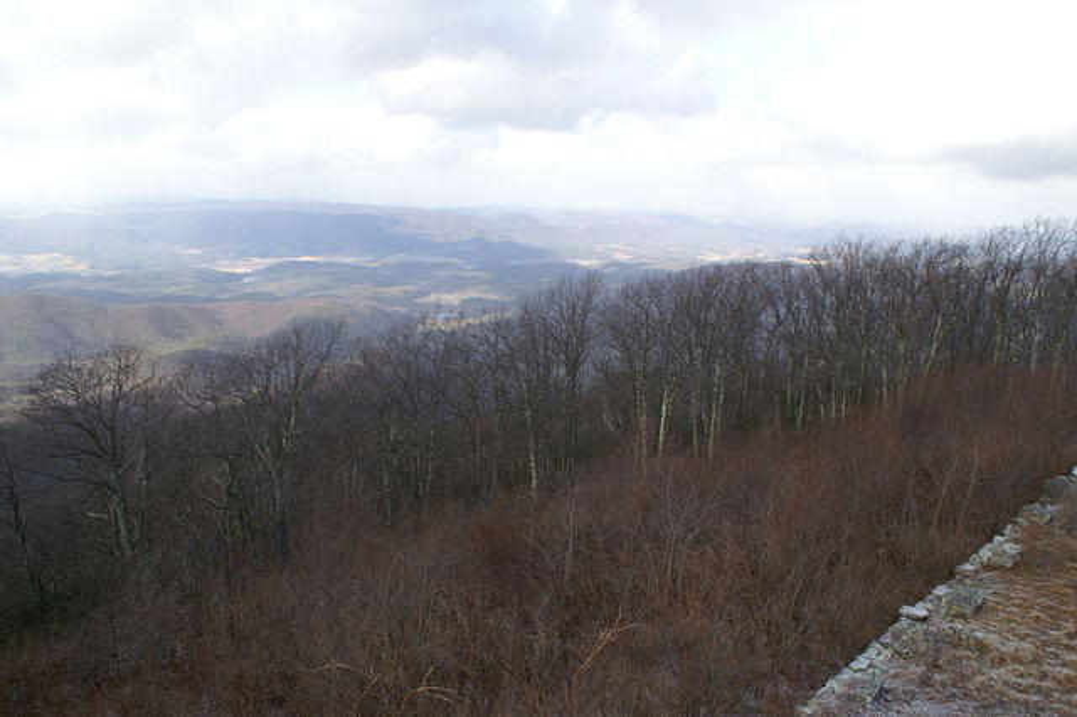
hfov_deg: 67.4
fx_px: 807
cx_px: 538
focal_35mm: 27
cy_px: 358
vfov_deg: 47.9
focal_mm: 18
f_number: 9
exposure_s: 1/80
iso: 100
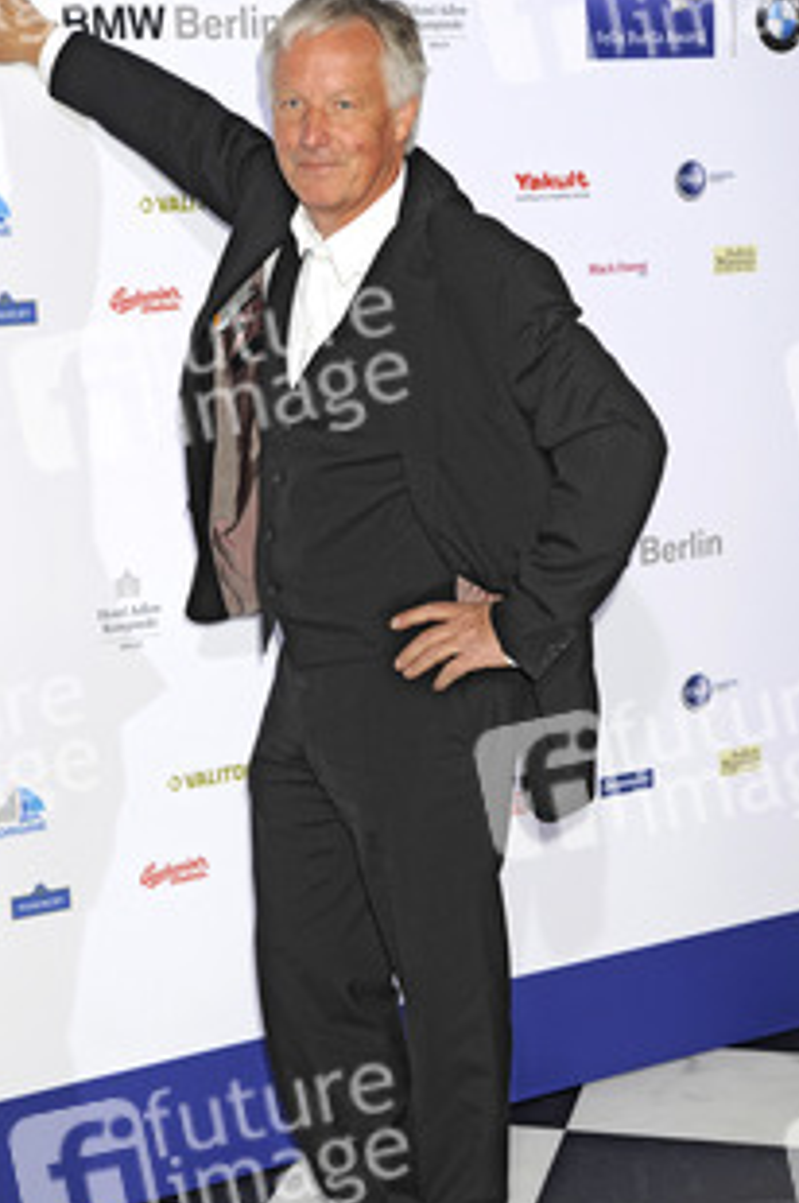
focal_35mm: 71
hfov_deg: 19.1
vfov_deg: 28.5
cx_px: 322
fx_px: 2369
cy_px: 574
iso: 640
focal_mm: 55
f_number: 5.6
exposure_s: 1/160
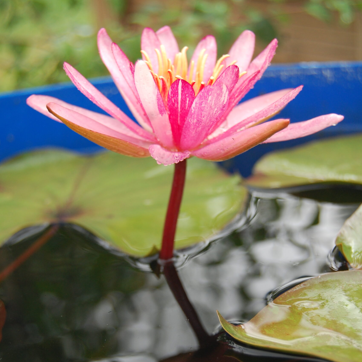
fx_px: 864
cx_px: 181
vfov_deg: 23.6
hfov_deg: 23.7
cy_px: 231
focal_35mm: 73
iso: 400
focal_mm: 38
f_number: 5.6
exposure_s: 1/125
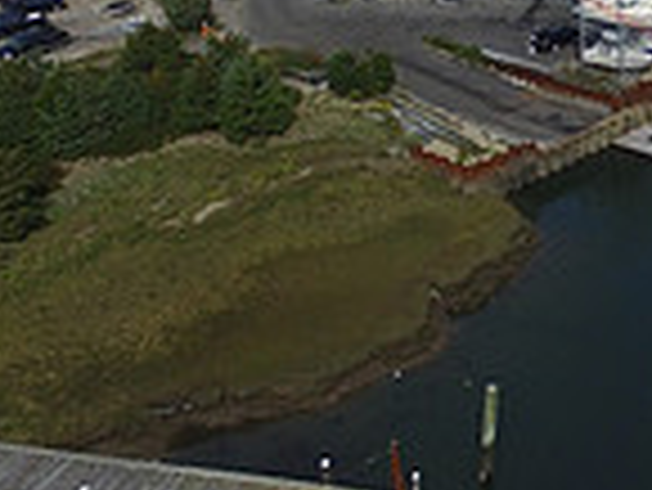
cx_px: 719
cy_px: 34
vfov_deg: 18.1
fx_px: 1508
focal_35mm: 80
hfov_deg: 22.9
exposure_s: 1/1838
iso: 100
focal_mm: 3.61
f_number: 2.8
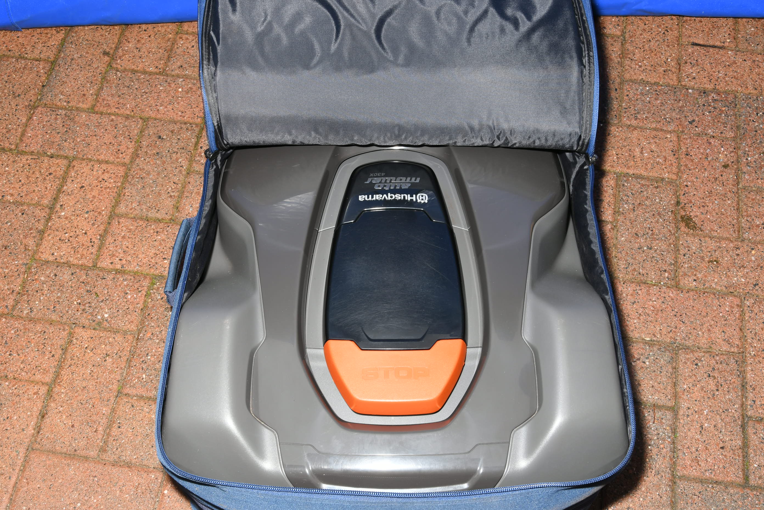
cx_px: 382
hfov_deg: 43.6
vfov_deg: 29.9
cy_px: 255
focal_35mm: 45
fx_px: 955
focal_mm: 30
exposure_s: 1/160
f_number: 10
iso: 400
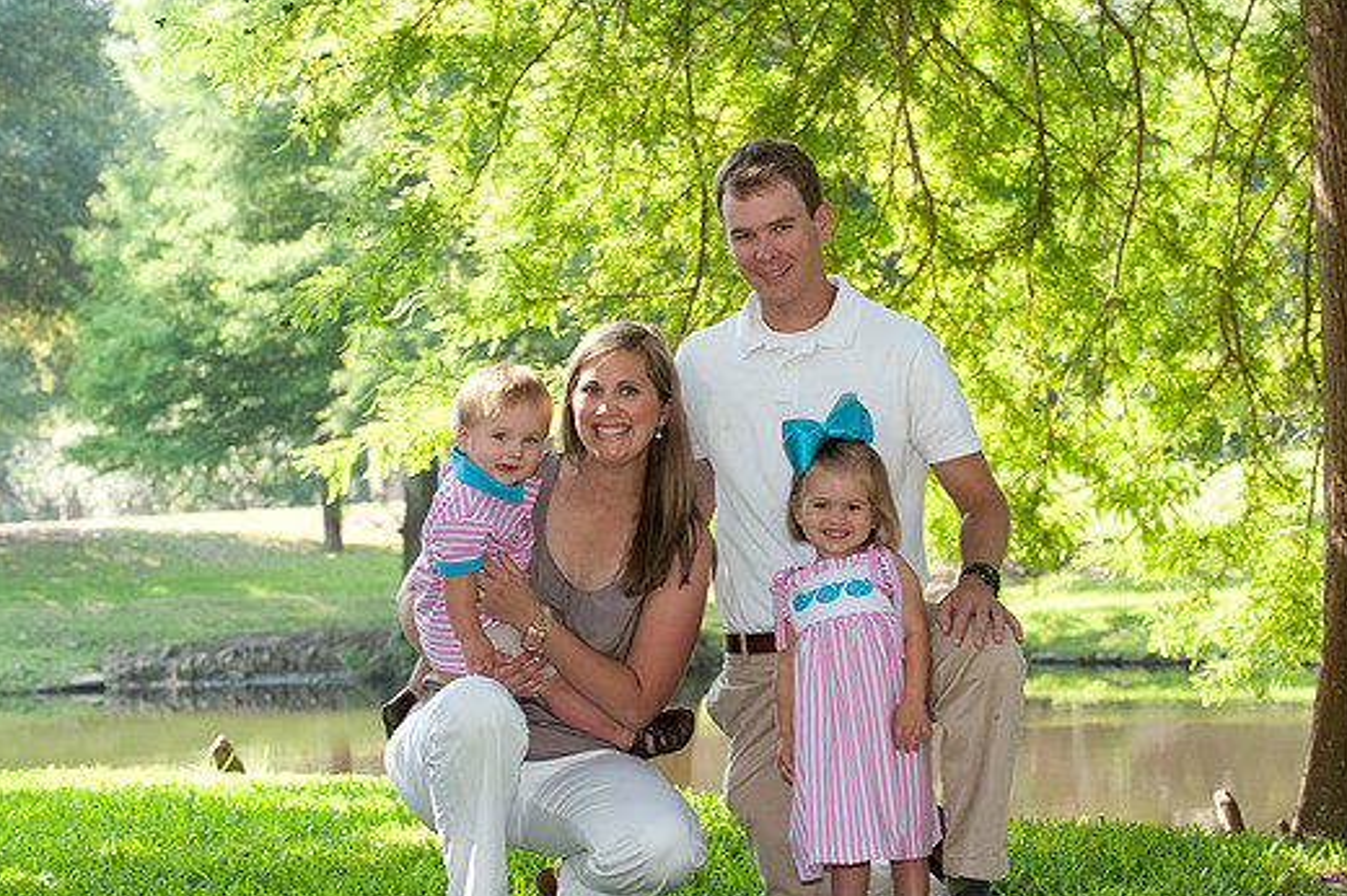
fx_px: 3590
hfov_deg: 21.3
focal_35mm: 96
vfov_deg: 14.2
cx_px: 640
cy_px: 409
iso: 250
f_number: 5
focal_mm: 86
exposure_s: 1/100
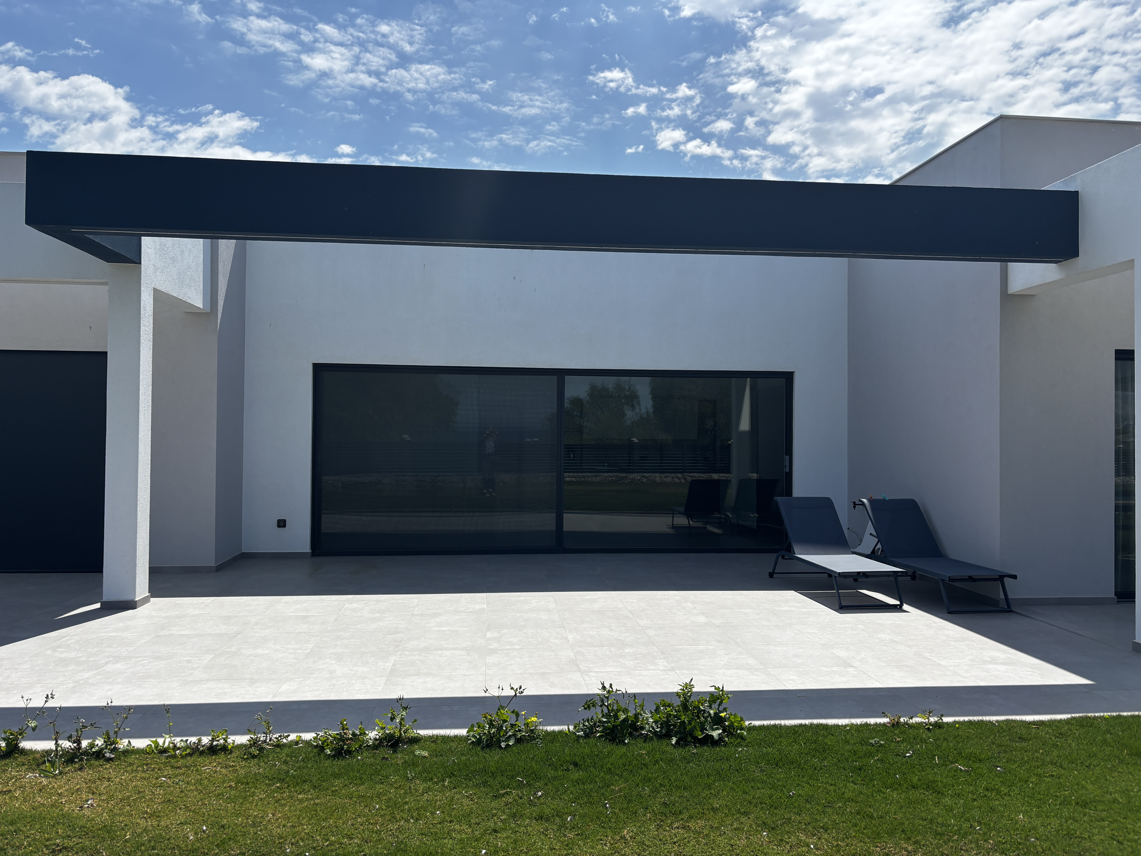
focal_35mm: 26
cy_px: 428
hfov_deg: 67.3
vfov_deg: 53.1
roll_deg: -0.1
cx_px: 570
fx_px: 857
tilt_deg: +0.7
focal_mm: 5.96
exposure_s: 1/4854
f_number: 1.6
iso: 50
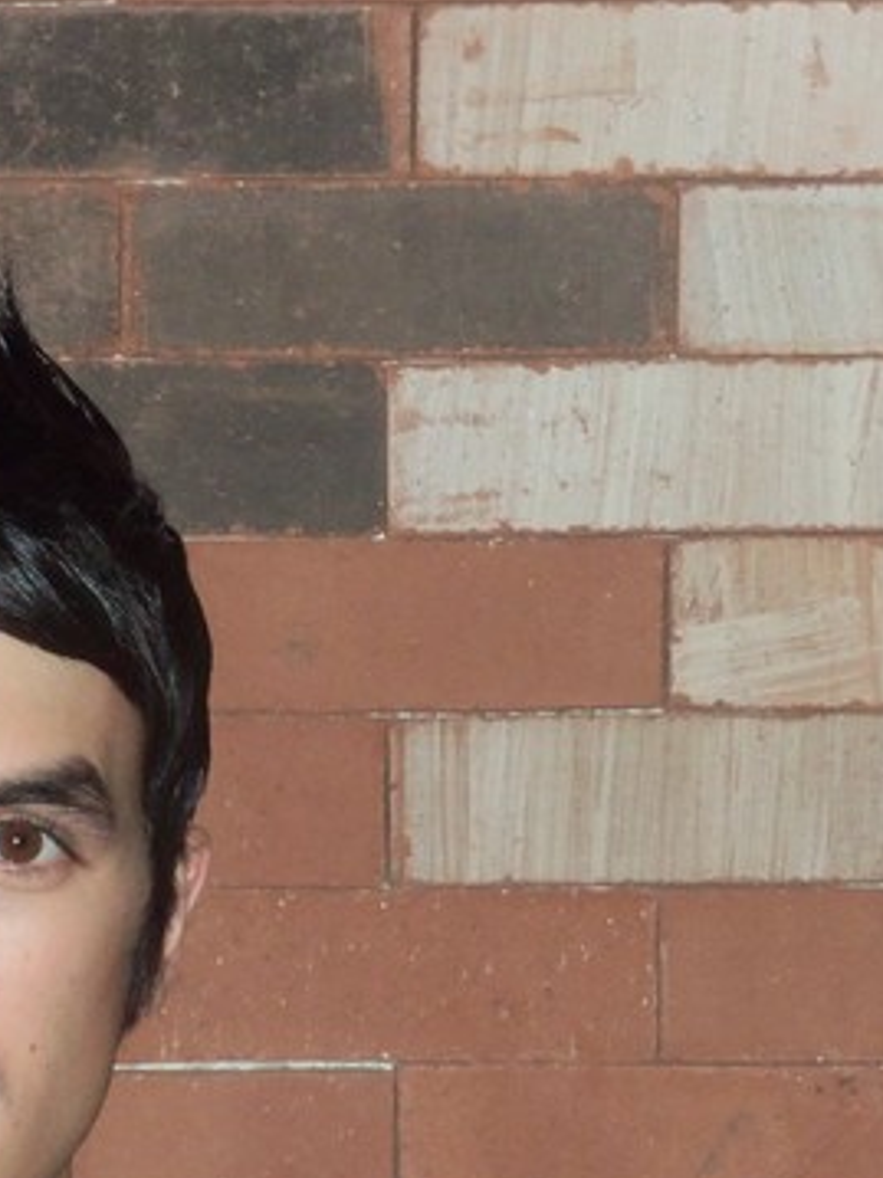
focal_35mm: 180
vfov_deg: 11.0
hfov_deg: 8.2
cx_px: -154
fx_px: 6126
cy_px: 755
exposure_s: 1/100
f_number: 5.3
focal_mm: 17.9
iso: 320
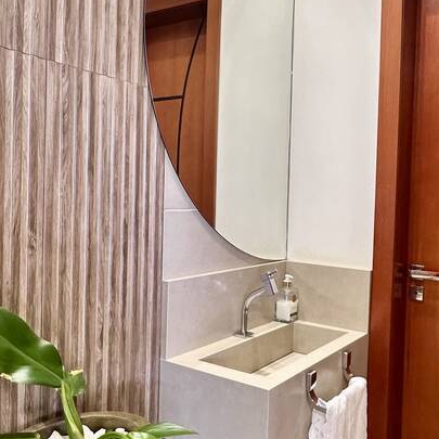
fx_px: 473
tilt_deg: +0.4
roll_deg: -3.0
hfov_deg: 48.2
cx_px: 318
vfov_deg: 49.7
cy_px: 211
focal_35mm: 33
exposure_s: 1/60
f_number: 2.2
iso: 160
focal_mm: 2.22
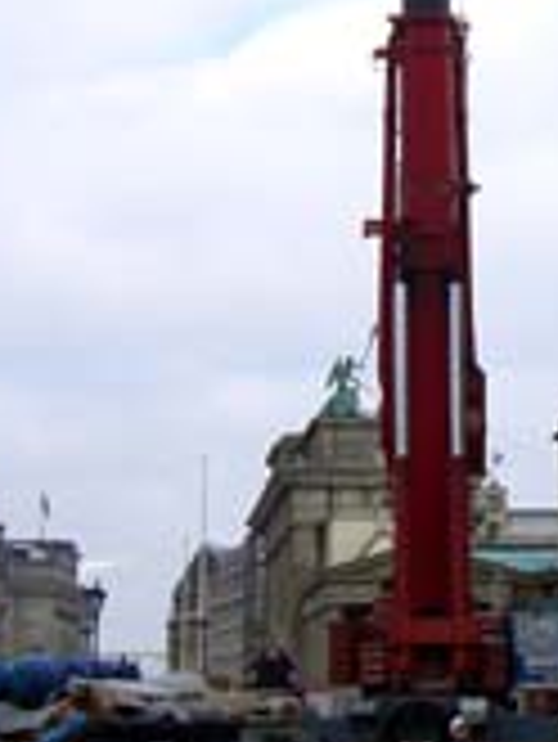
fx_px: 1975
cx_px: 472
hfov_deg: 15.9
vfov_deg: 21.0
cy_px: 130
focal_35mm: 92
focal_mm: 6.2
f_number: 4.3
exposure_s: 1/320
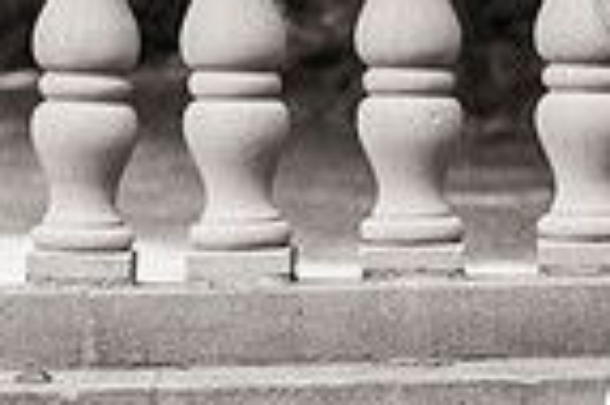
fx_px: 3436
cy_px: 136
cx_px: 725
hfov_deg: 10.0
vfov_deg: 6.7
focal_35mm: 203
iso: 800
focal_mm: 50
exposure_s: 1/1250
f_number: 4
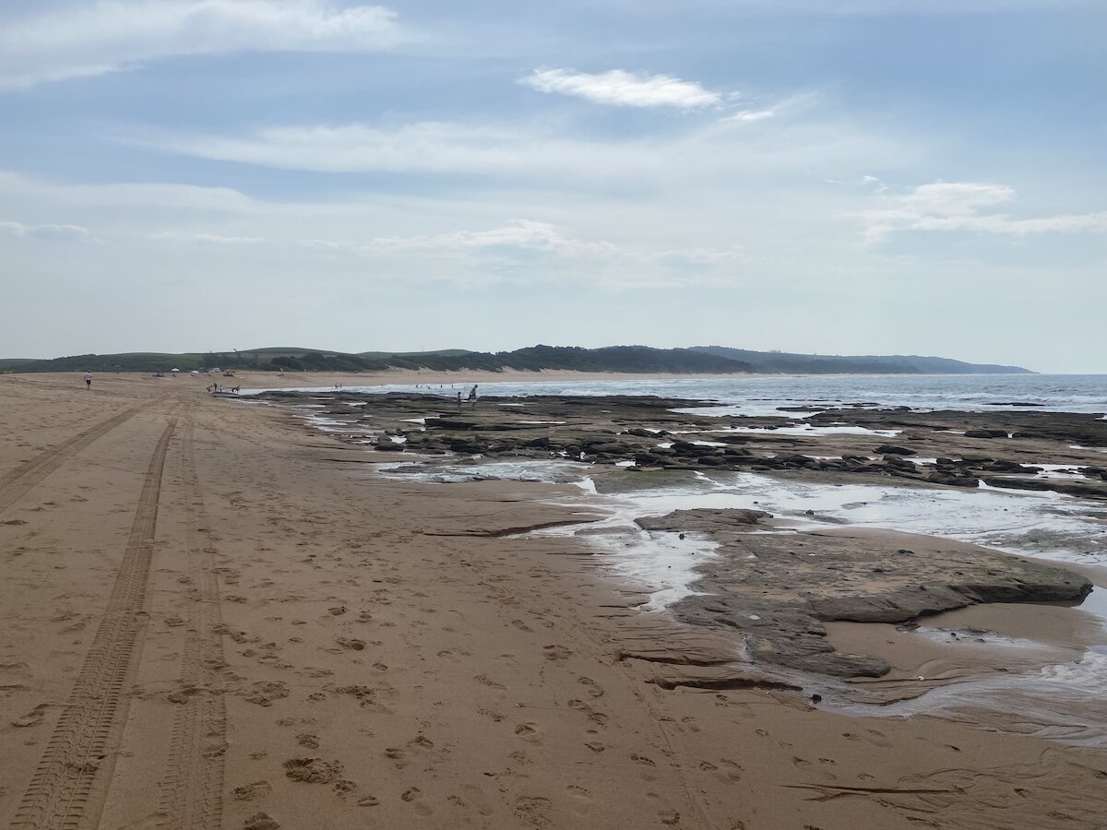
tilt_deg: -3.3
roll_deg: +0.4
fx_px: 831
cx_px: 554
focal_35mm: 26
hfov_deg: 67.3
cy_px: 415
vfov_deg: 53.1
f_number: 1.8
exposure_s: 1/7194
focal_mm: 4.25
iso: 32
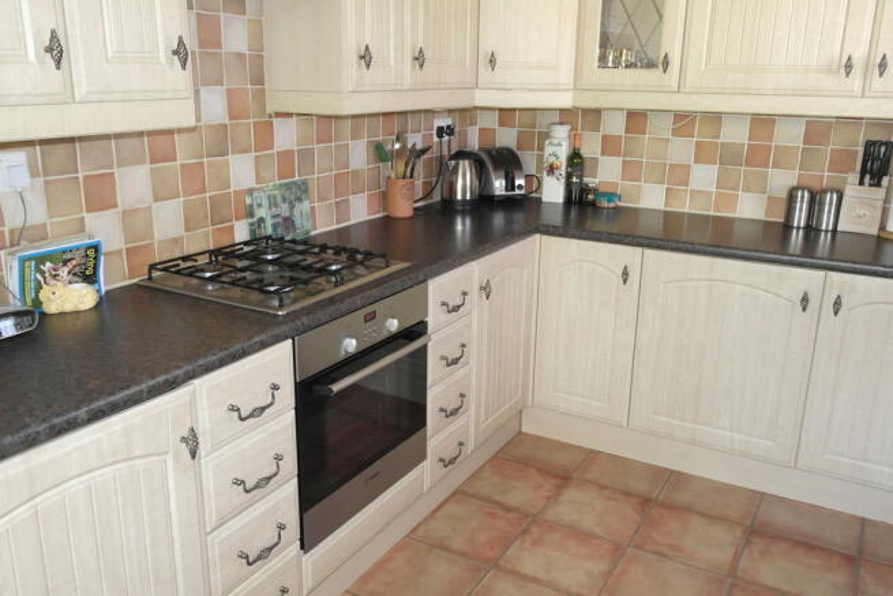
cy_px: 298
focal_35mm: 30
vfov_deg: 43.6
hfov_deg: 61.9
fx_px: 744
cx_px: 446
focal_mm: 20
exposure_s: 1/40
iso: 400
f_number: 3.5
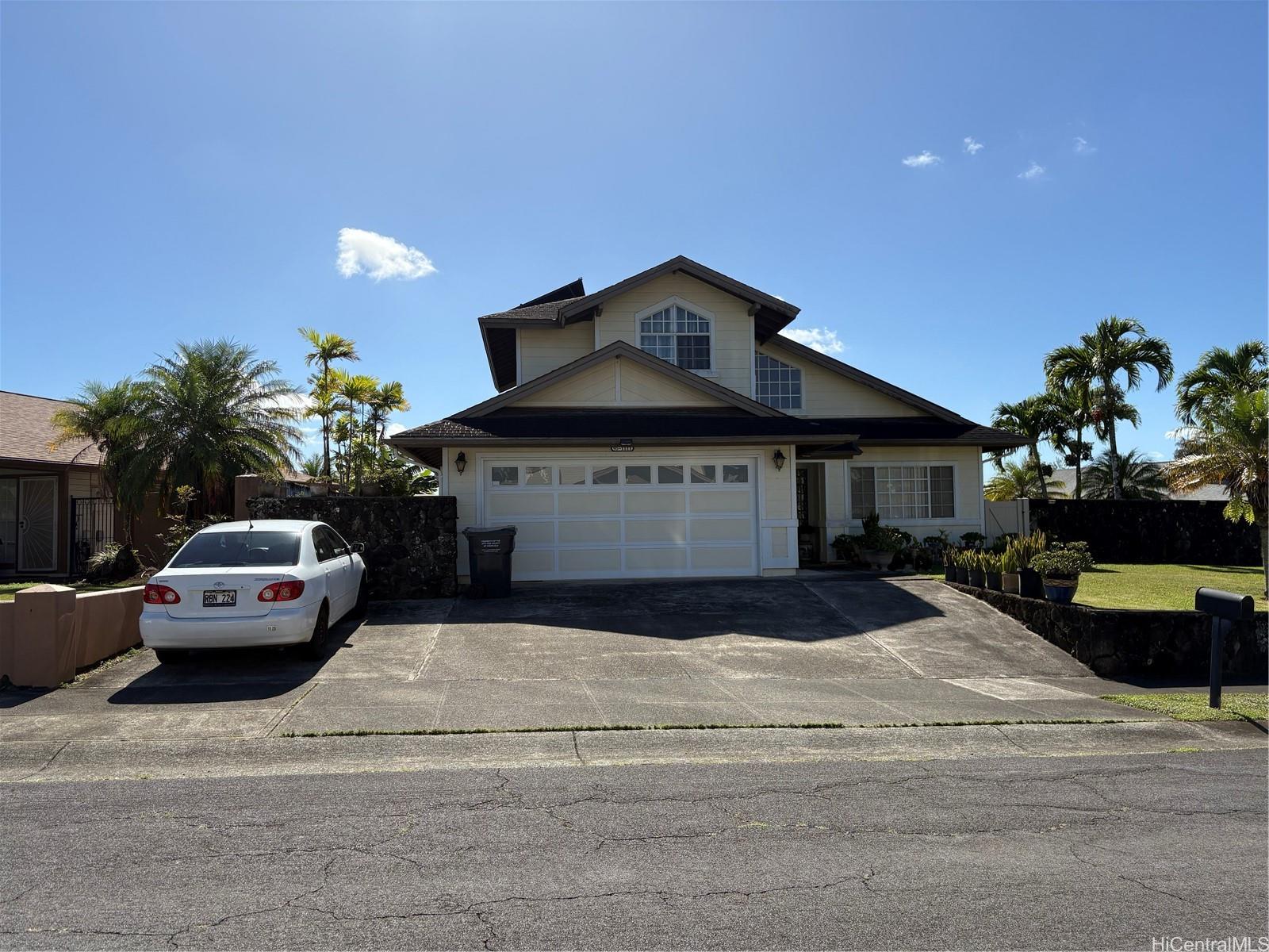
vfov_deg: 53.1
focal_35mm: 26
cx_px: 634
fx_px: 953
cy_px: 476
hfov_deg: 67.3
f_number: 1.6
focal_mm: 5.96
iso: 50
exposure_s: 1/4608
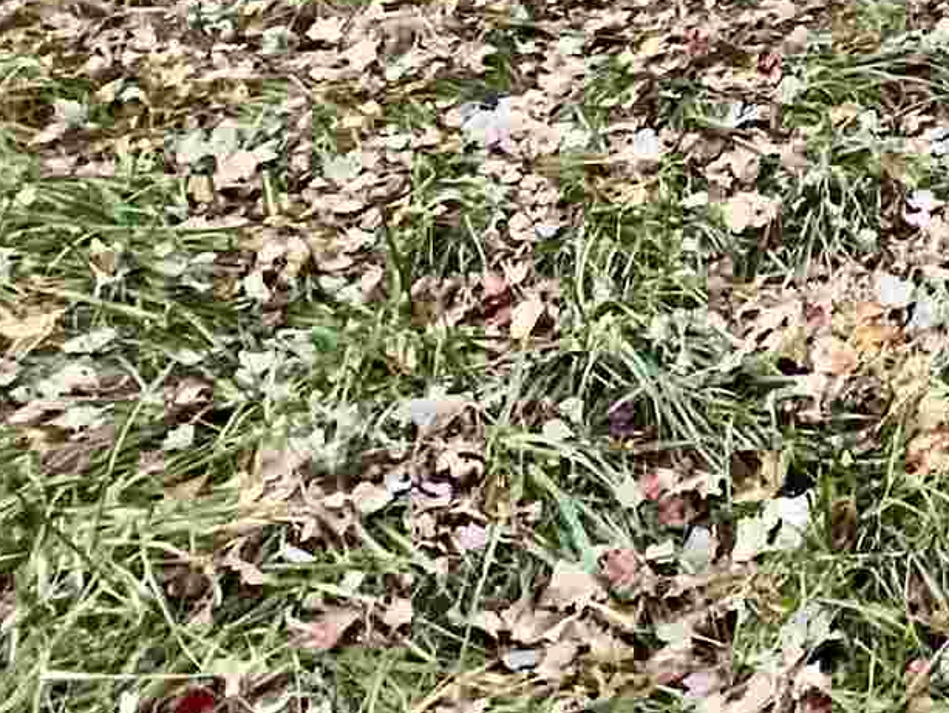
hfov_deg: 21.9
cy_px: -664
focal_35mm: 65
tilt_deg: -7.7
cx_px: 1598
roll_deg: +2.4
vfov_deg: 17.3
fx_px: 1783
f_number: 1.8
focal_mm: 1.57
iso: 200
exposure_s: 1/99
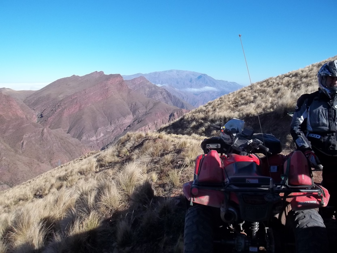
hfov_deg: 55.4
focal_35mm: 33
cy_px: 126
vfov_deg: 42.9
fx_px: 321
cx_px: 168
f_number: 8
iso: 64
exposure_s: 1/125
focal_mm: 5.9
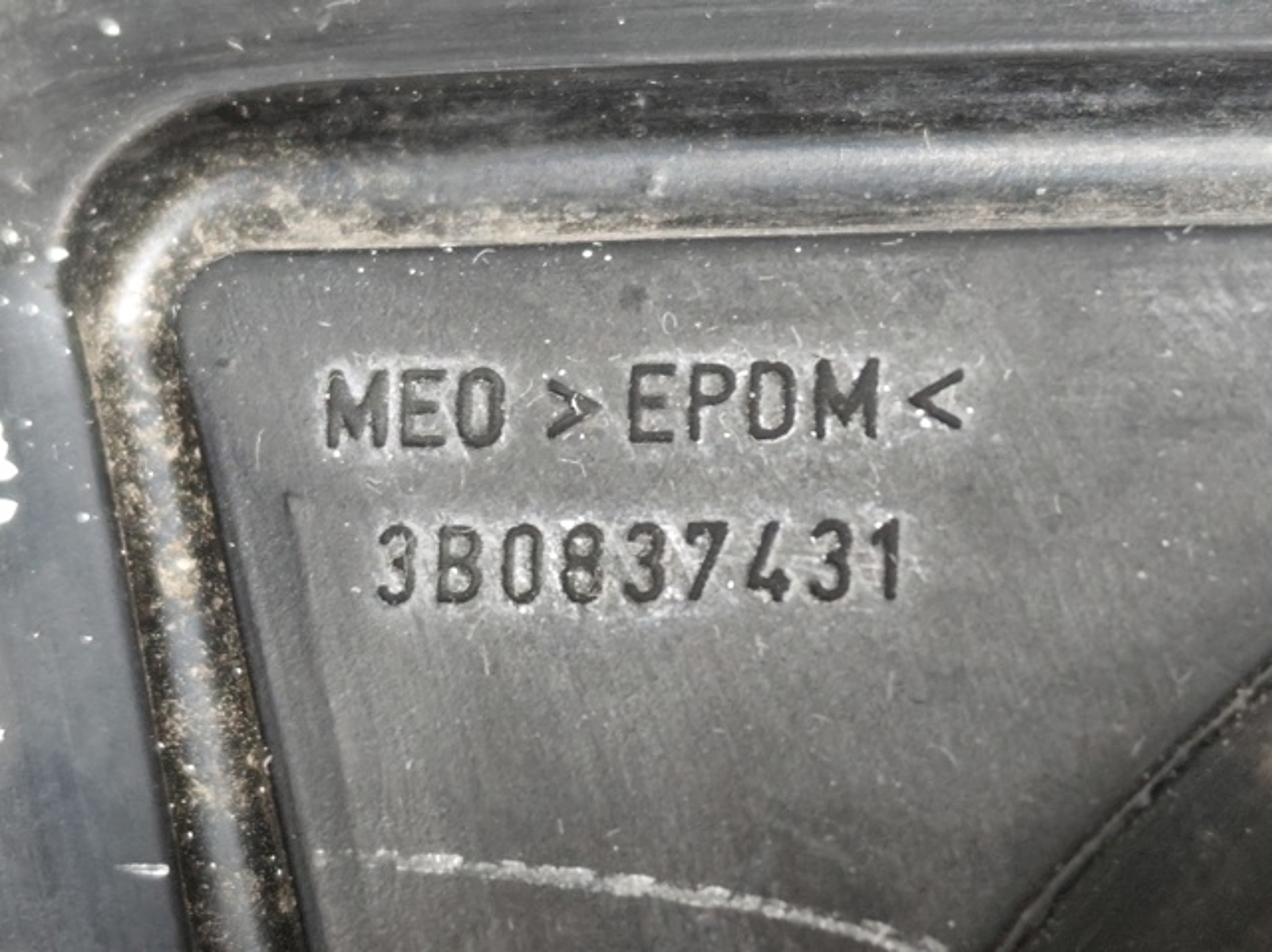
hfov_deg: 17.7
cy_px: 476
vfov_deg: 13.3
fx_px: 4076
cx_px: 636
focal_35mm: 111
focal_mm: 6.19
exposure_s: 1/33.3
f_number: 1.65
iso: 2000
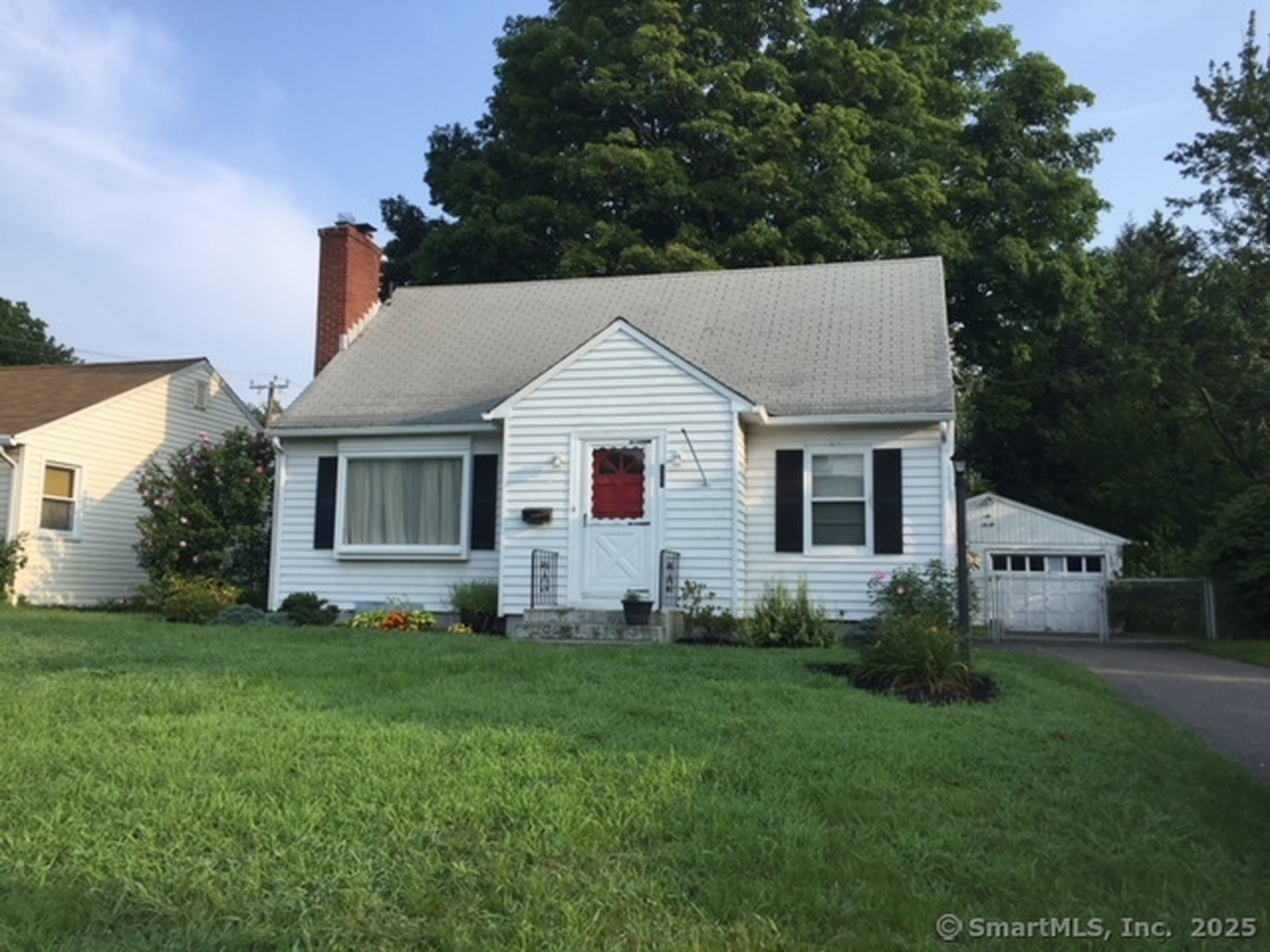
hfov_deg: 61.7
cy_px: 476
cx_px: 635
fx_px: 1064
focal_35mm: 29
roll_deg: -2.9
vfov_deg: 48.2
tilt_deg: +7.2
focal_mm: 4.15
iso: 32
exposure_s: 1/964
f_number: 2.2
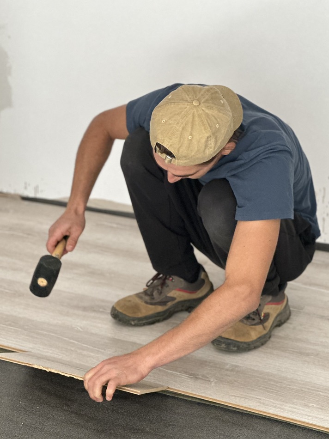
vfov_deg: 23.6
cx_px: 170
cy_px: 232
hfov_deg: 17.8
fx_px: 1052
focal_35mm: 83
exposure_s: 1/99
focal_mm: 9
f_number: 2.8
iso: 250
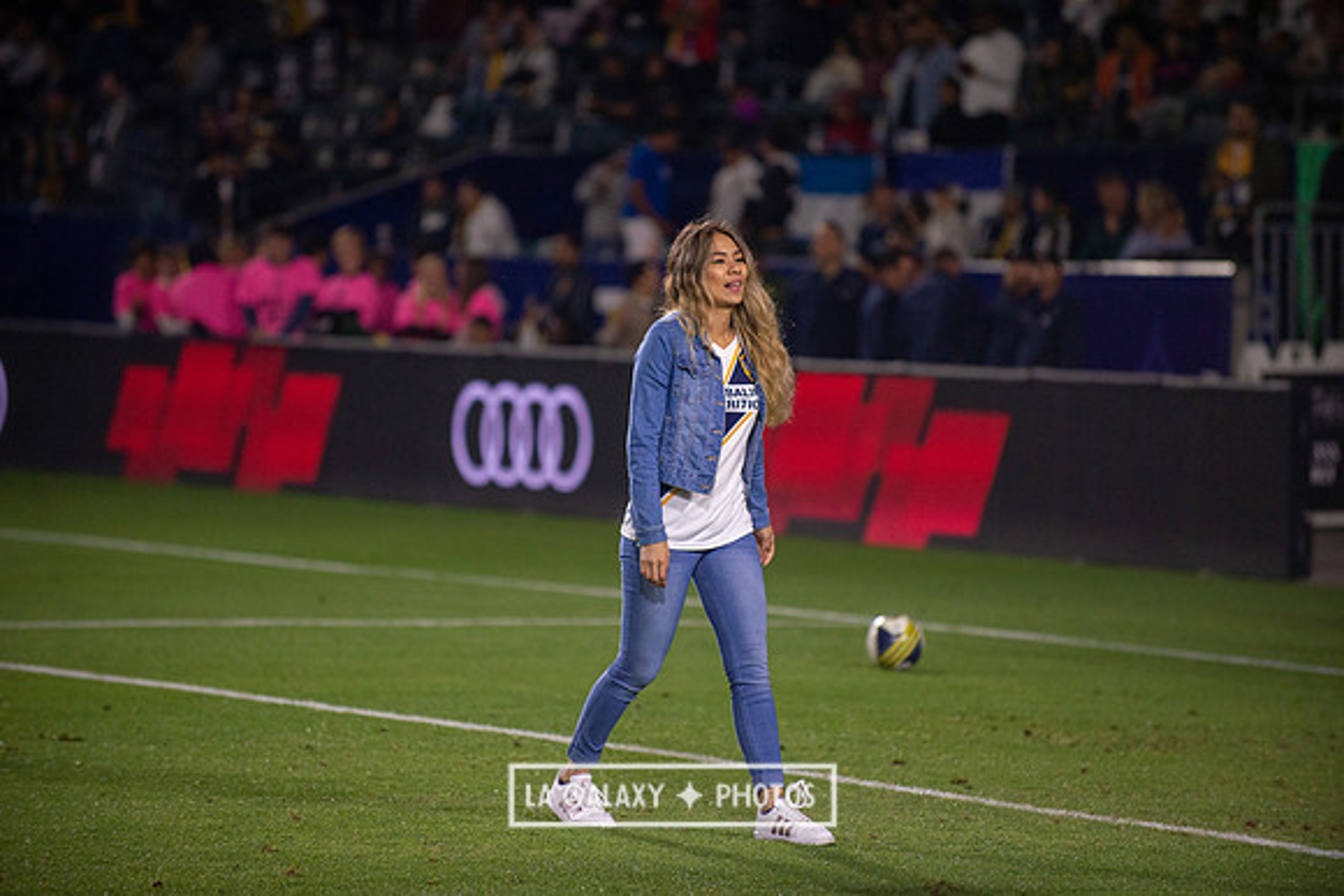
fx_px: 7468
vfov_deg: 6.9
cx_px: 672
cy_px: 448
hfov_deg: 10.3
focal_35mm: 200
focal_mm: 200
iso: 1600
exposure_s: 1/2500
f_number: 2.8
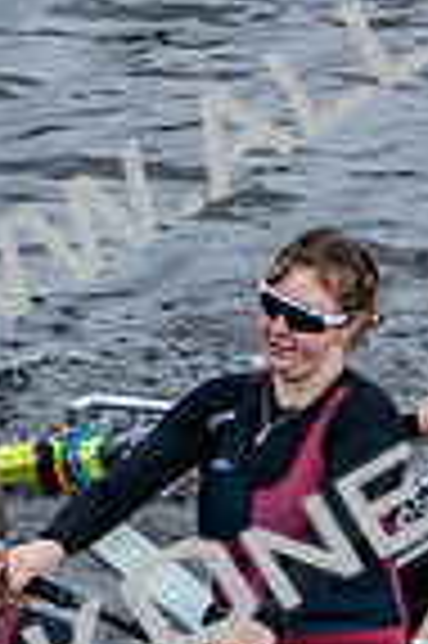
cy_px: 430
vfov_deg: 1.4
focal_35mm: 1458
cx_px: 315
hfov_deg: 0.9
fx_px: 26062
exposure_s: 1/1000
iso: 1600
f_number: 6.3
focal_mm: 359
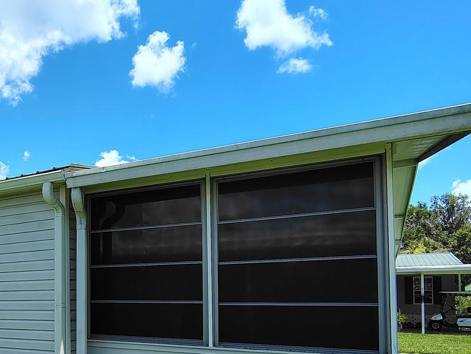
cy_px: 283
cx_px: 100
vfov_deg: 42.2
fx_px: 435
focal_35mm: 32
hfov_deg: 53.4
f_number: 2.2
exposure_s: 1/899
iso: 100
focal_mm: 2.13
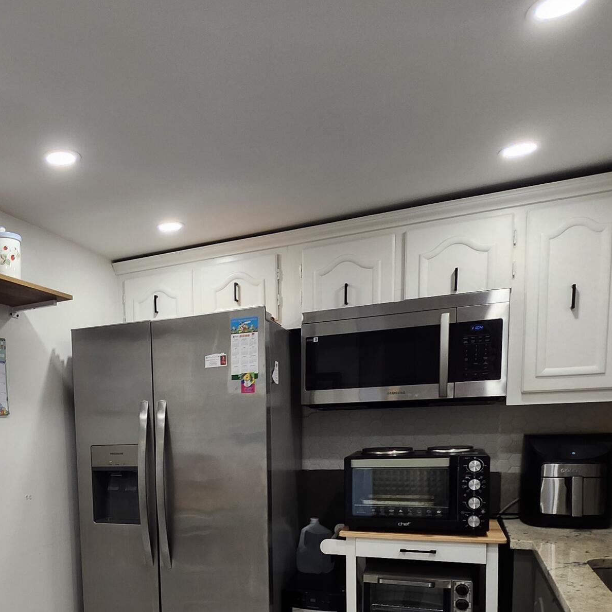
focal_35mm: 29
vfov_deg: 52.5
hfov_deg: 51.7
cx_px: 111
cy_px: 479
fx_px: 580
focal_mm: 1.74
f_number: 2.2
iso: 64
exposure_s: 1/60
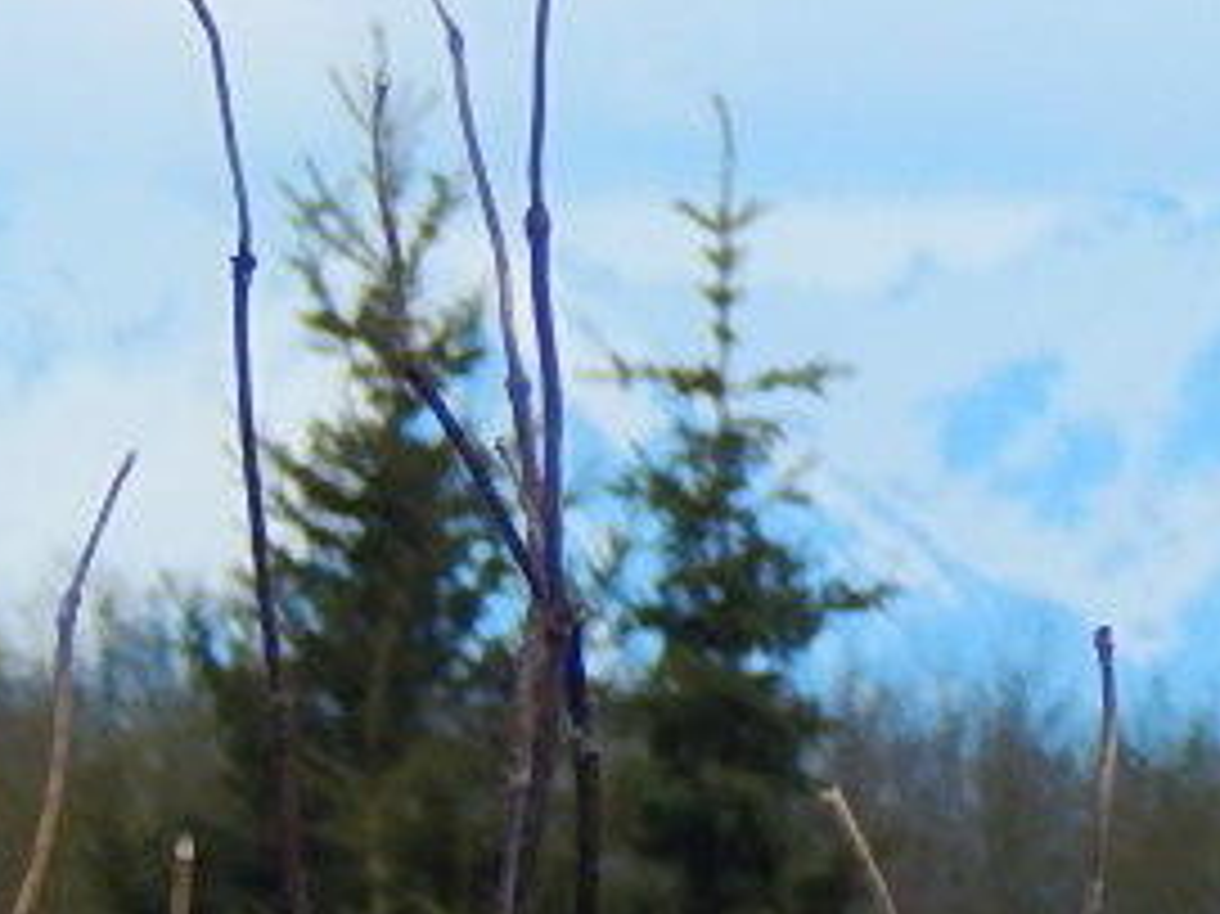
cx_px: 2809
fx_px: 58091
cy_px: 563
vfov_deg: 0.9
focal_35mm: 1649
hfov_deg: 1.2
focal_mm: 50.1
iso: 125
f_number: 5.7
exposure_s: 1/640
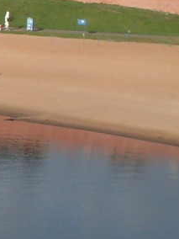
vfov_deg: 10.2
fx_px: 1324
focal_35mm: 192
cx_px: -416
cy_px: 20
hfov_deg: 6.8
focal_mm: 6.3
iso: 80
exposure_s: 1/180
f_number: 8.4
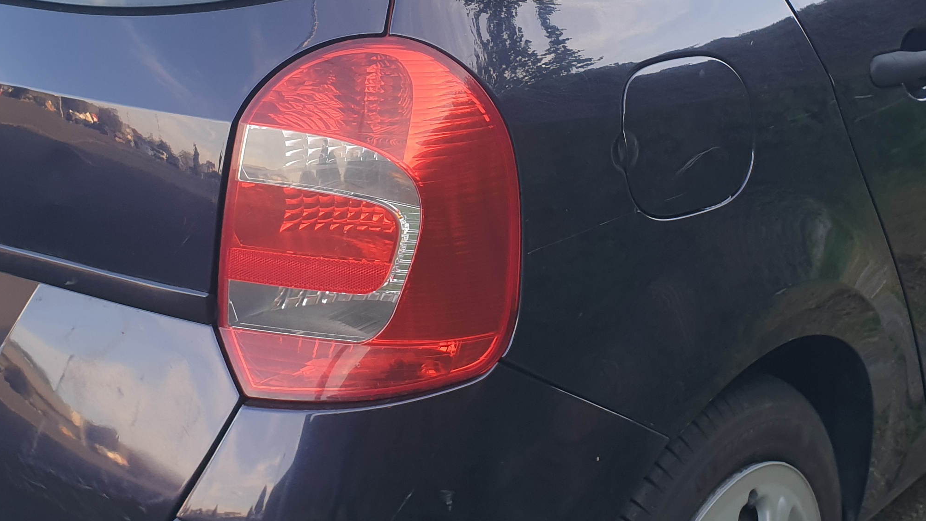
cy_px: 125
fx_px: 1399
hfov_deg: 36.6
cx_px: 475
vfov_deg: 20.9
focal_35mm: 57
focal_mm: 4.3
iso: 64
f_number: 2.4
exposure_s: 1/100
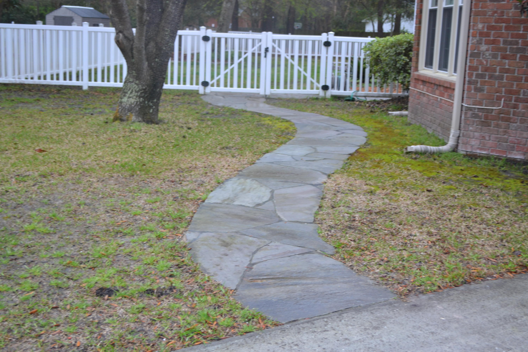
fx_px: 704
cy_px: 176
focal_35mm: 48
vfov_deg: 28.1
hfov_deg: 41.1
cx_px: 264
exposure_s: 1/20
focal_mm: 32
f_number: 4.8
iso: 400
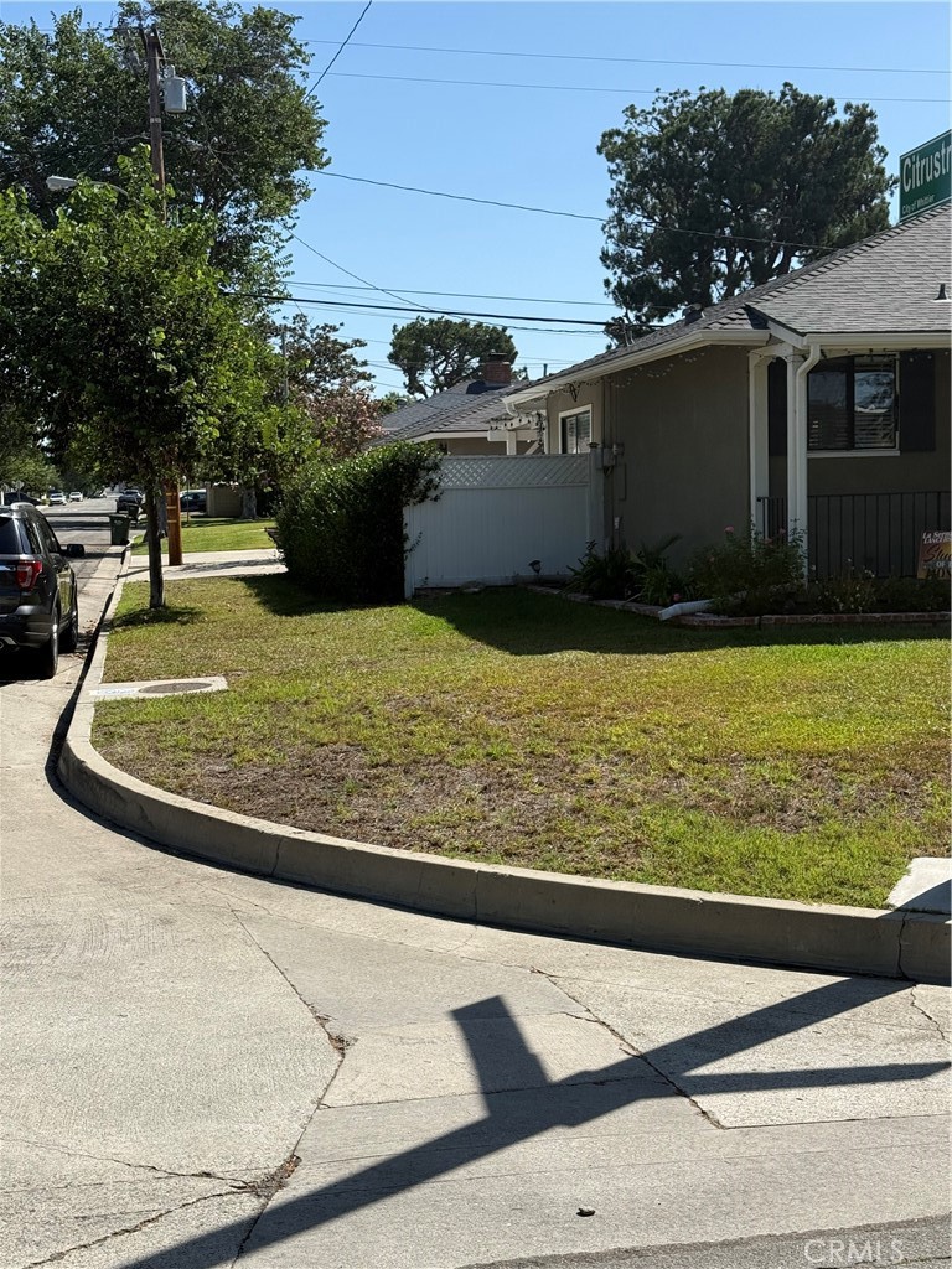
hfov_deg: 30.3
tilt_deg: -4.3
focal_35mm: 48
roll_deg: +1.6
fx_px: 1760
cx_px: 476
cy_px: 634
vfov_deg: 39.7
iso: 80
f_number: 1.78
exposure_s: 1/5208
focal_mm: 6.76
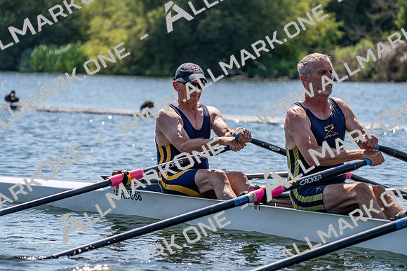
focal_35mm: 200
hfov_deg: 10.3
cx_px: 204
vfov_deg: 6.9
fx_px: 2262
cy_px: 136
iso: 250
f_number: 5.6
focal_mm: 200
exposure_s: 1/2000
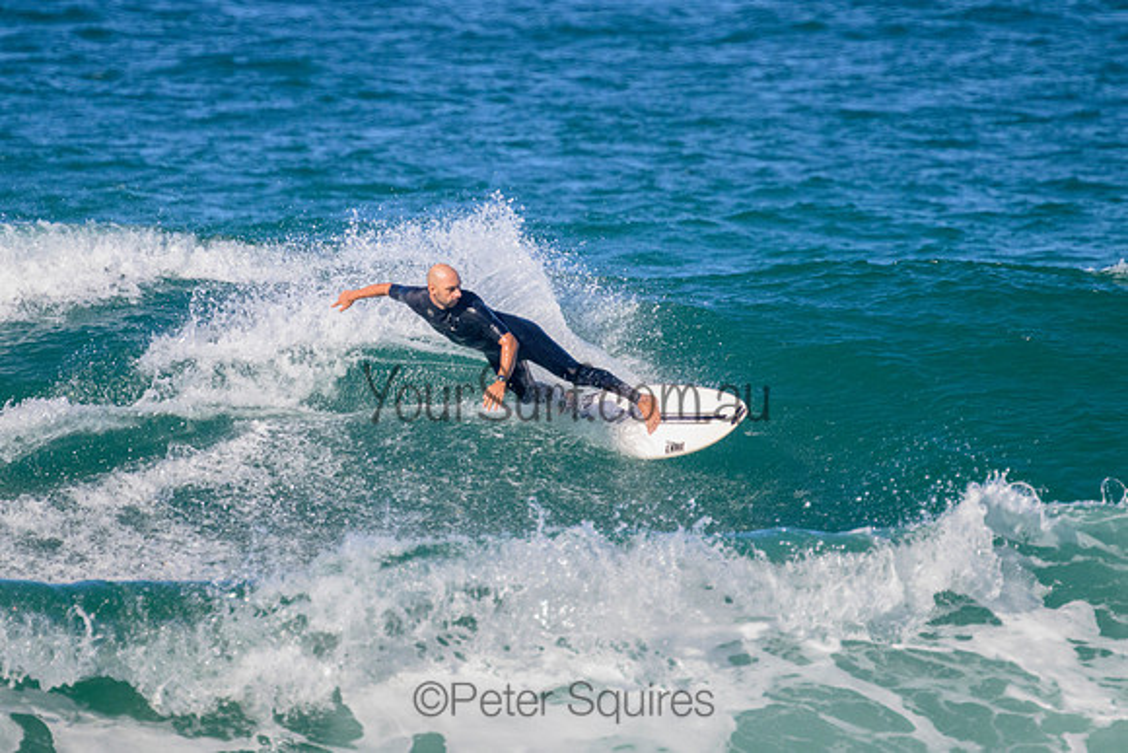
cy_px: 238
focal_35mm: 1095
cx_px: 523
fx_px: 34316
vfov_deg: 1.3
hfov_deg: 1.9
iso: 2000
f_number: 11
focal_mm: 800
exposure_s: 1/2000
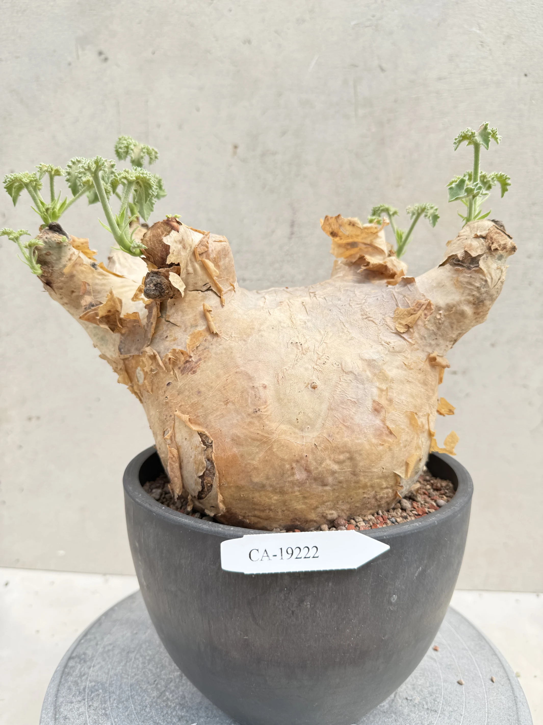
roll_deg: -0.6
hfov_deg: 56.8
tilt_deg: -7.9
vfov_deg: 71.6
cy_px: 362
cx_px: 272
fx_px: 502
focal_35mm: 24
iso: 80
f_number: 1.78
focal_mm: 6.76
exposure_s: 1/333
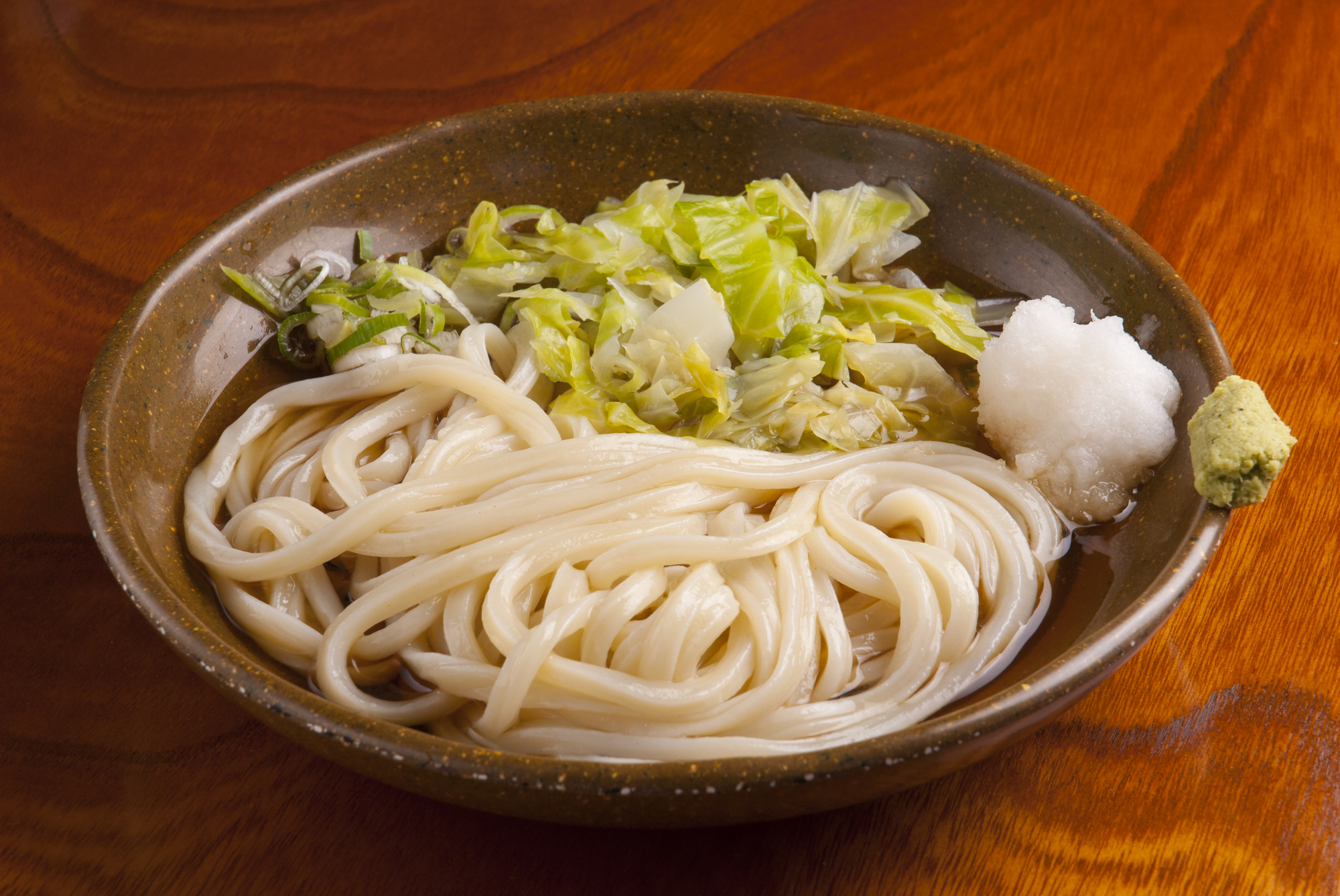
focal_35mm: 105
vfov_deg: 13.1
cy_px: 448
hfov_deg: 19.4
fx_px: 3912
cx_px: 670
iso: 100
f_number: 13
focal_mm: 70
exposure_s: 1/100
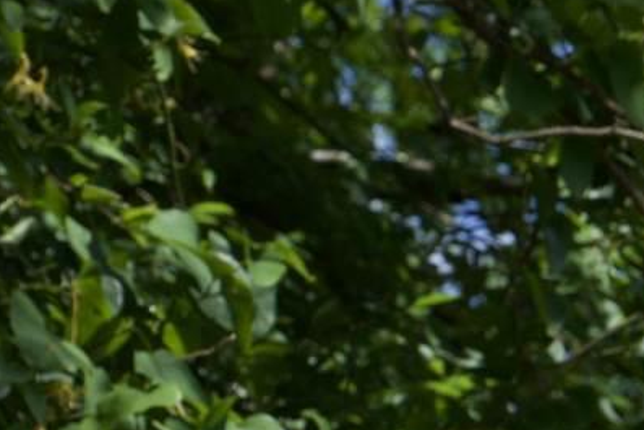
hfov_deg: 5.1
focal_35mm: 371
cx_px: 2278
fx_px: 6639
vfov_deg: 3.6
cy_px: 1253
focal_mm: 48
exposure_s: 1/125
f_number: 9
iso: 100
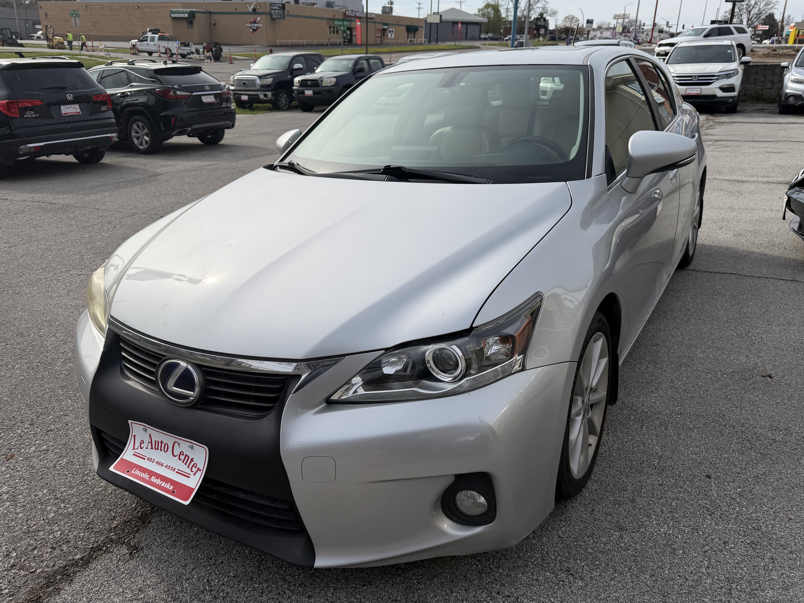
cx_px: 412
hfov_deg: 67.3
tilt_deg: -21.0
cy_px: 284
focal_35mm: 26
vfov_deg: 53.0
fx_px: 604
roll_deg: -2.0
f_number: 1.78
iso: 80
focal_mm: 6.76
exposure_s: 1/6173
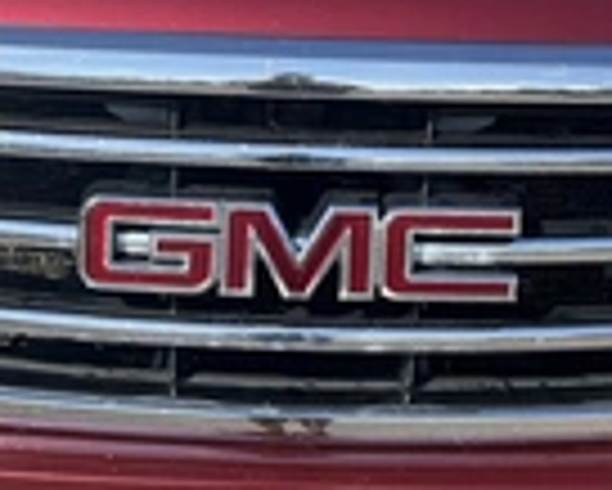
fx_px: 1504
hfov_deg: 23.0
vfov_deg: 18.5
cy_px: 211
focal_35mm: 83
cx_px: 279
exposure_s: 1/1035
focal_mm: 3
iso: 25
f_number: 1.8
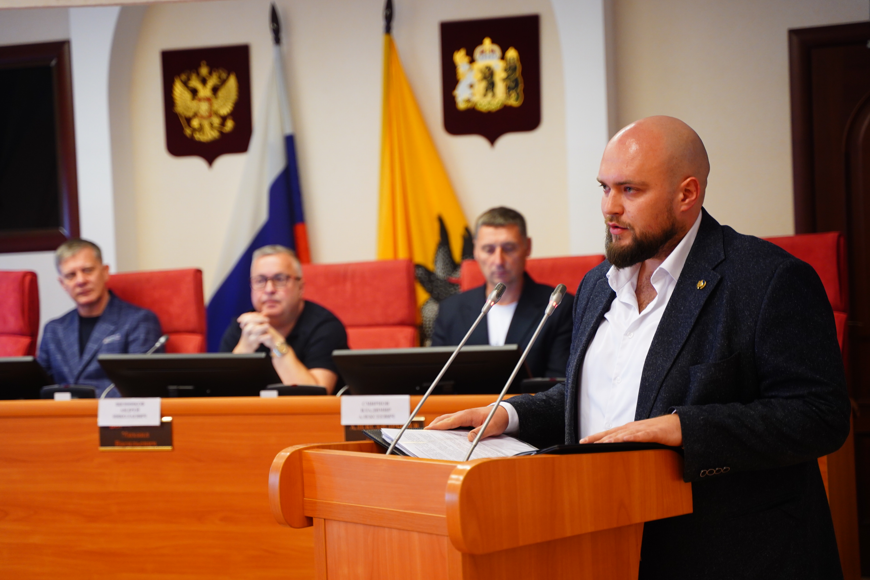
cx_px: 432
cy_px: 287
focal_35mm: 65
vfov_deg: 20.9
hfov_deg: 31.0
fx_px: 1571
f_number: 2.8
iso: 1600
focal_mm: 64
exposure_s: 1/125
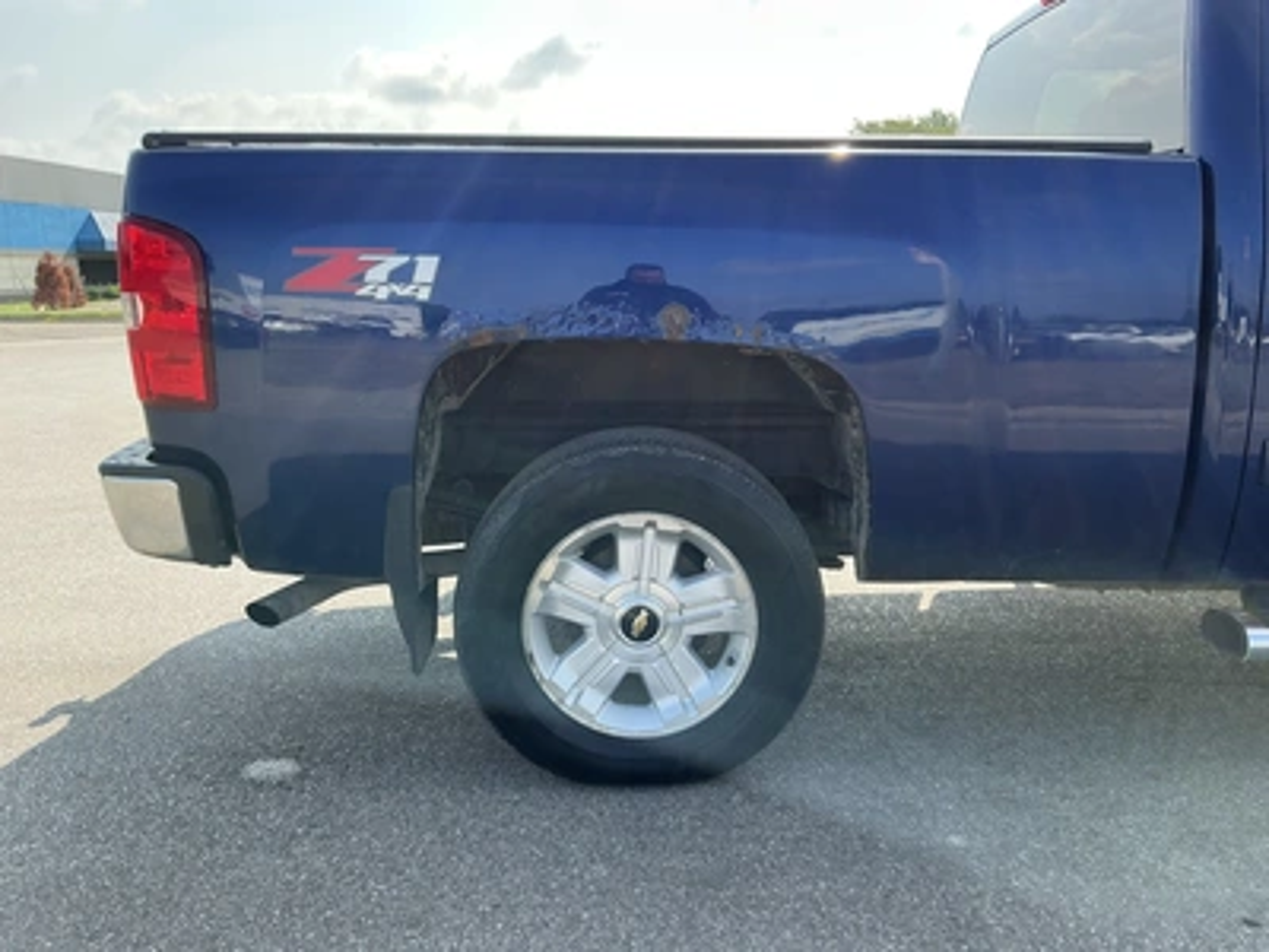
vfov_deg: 49.7
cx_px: 634
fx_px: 1026
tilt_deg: -8.5
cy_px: 476
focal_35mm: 28
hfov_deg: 63.4
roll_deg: -0.2
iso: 25
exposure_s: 1/650
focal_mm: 3
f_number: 1.8
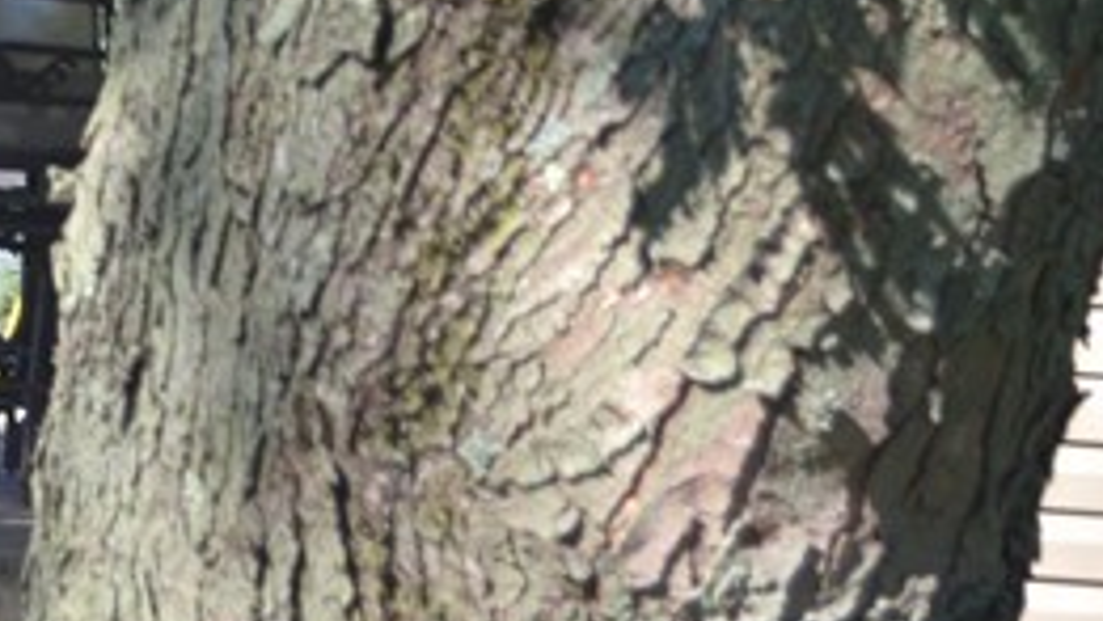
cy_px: -228
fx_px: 6115
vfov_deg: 5.8
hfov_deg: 10.0
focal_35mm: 209
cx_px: -490
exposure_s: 1/200
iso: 100
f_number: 4.8
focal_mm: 32
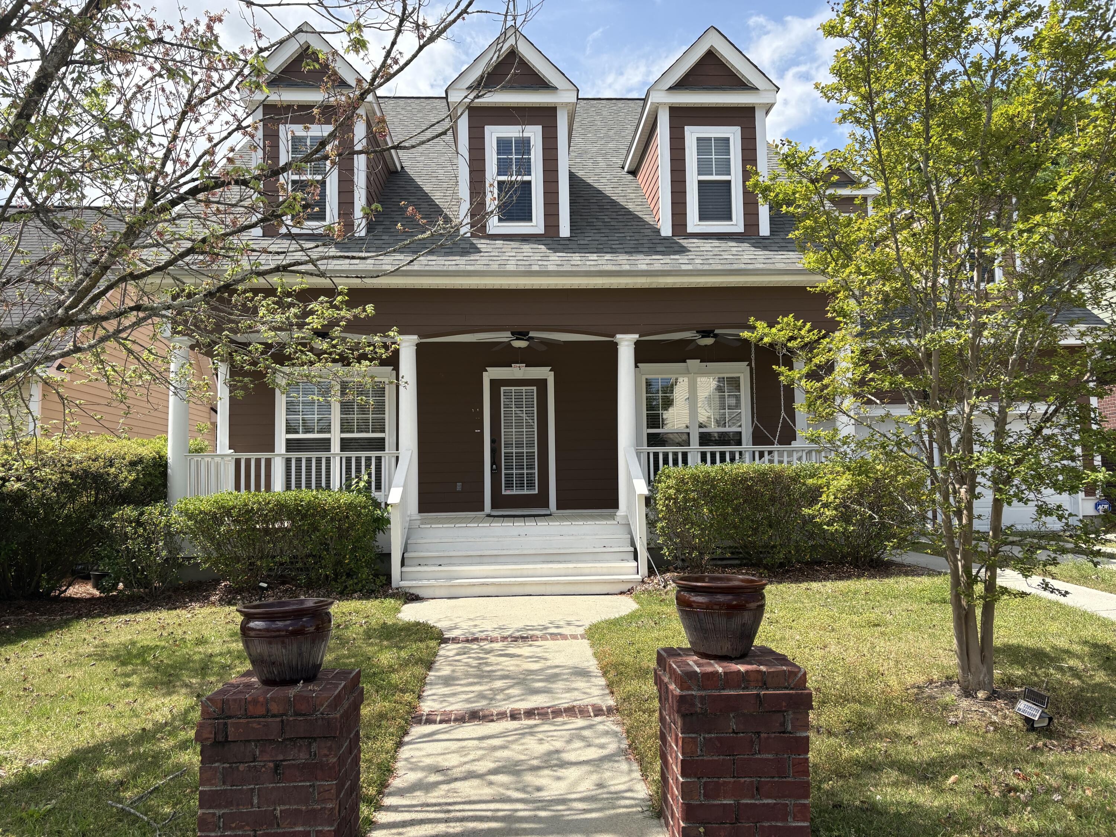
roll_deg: +1.1
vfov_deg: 53.1
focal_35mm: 26
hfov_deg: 67.3
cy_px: 418
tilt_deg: +4.6
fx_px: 838
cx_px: 558
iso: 50
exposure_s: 1/2141
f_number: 1.6
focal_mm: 5.96
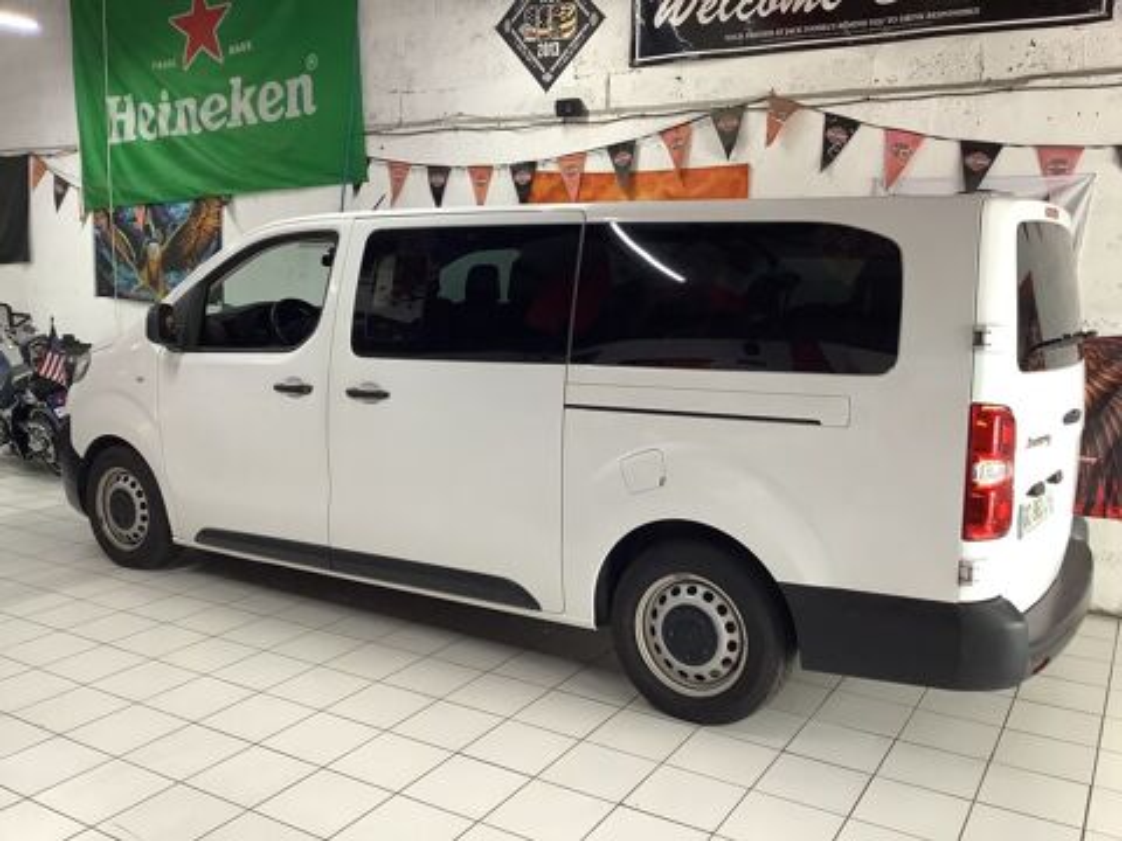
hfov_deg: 58.4
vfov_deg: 45.4
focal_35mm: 31
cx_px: 561
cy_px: 420
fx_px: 1005
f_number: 2.4
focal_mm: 3.3
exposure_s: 1/50
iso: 80
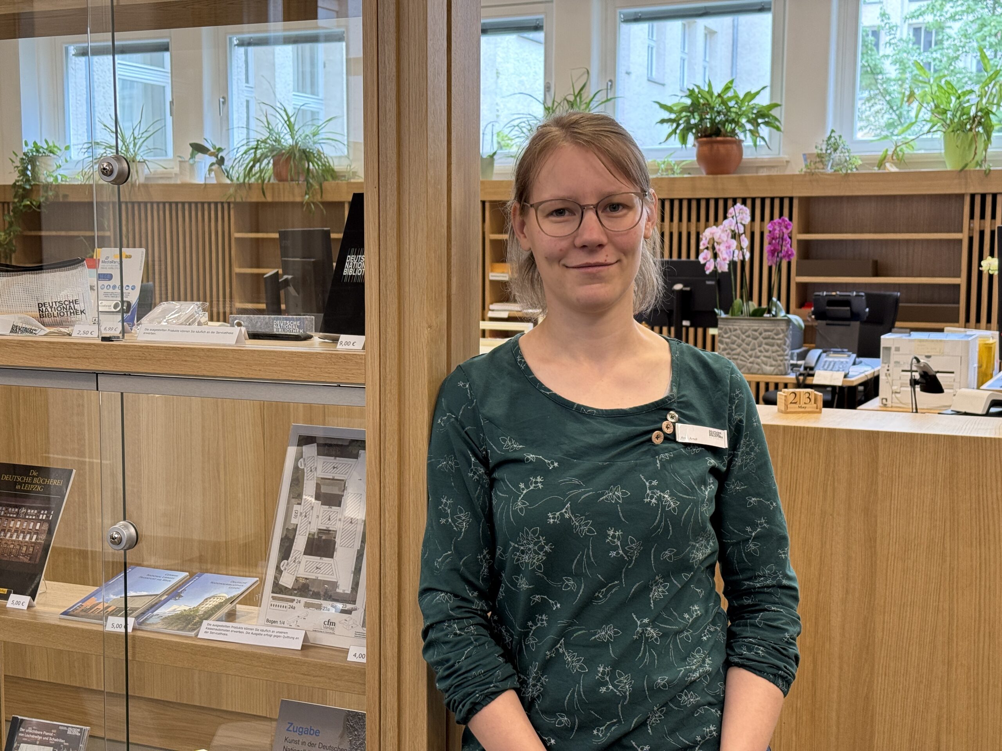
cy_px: 376
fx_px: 1389
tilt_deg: -5.4
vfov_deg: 30.3
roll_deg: -0.5
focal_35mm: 48
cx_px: 501
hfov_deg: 39.7
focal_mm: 6.76
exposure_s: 1/50
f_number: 1.78
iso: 80
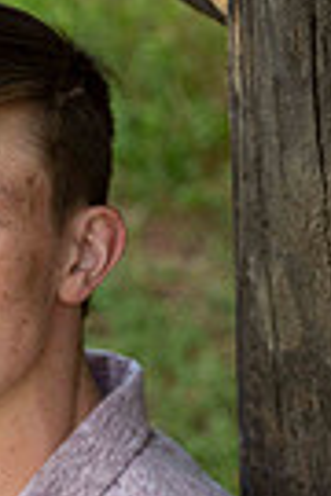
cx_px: -169
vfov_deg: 6.1
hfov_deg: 4.1
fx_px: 4592
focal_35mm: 333
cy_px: 647
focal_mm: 100
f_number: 5.6
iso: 400
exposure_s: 1/200
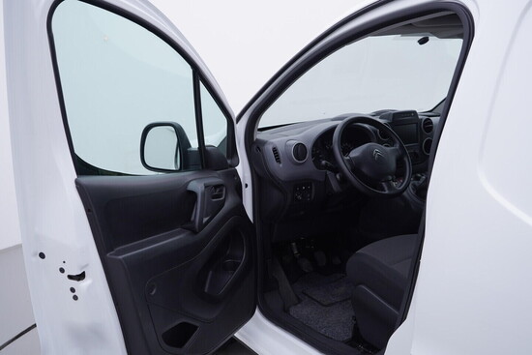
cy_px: 178
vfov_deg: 36.9
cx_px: 266
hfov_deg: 53.1
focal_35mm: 36
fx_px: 532
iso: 125
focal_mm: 24
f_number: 4
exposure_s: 1/80
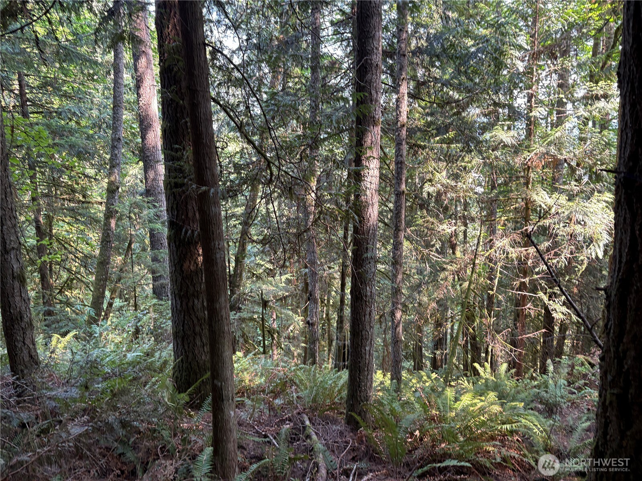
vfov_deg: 53.1
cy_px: 240
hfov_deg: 67.3
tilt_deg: -10.2
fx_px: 482
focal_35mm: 26
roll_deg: +0.8
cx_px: 321
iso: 125
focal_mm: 5.96
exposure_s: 1/62
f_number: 1.6
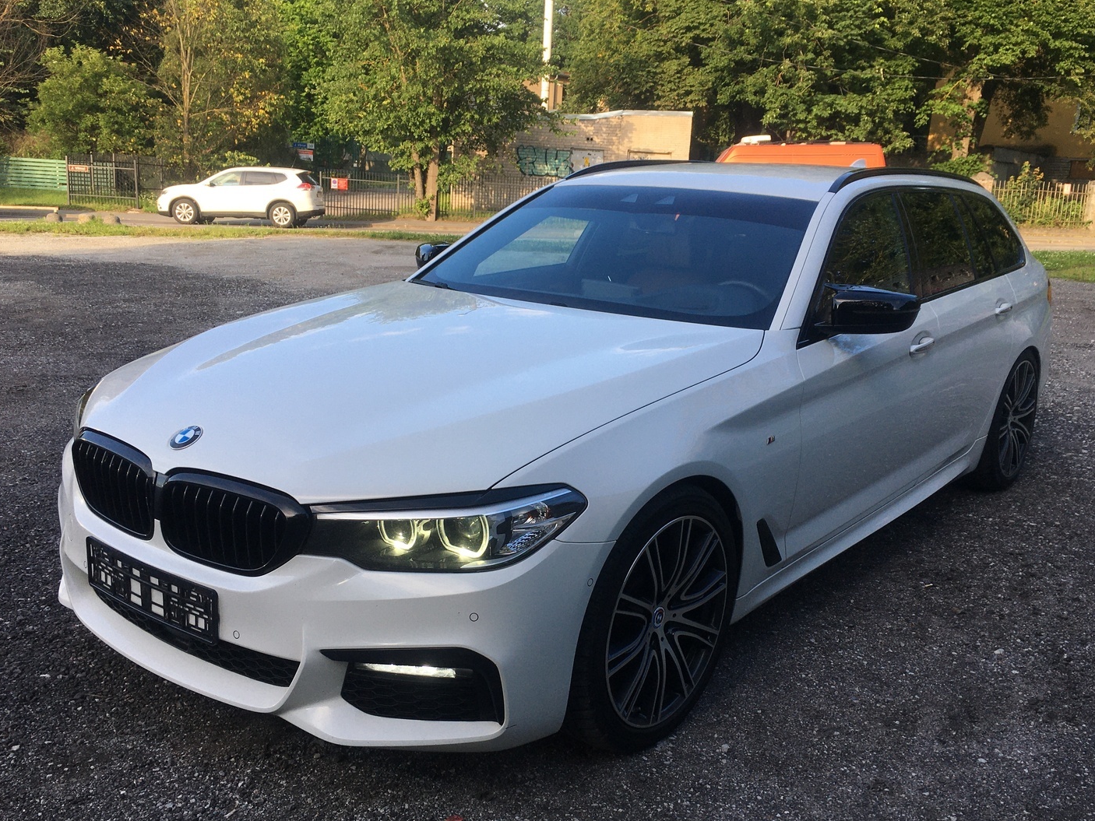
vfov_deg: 42.9
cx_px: 575
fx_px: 1044
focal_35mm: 33
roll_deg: -3.4
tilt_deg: -14.5
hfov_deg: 55.3
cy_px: 449
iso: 25
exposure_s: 1/466
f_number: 2.2
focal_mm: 4.15
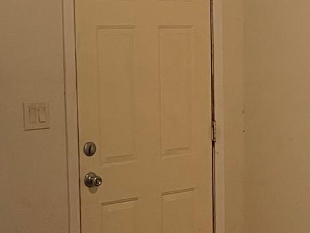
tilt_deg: -7.1
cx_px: 294
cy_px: 157
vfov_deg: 13.3
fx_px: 994
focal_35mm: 111
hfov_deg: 17.4
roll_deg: +0.2
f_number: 1.6
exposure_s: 1/60
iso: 320
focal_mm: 4.2
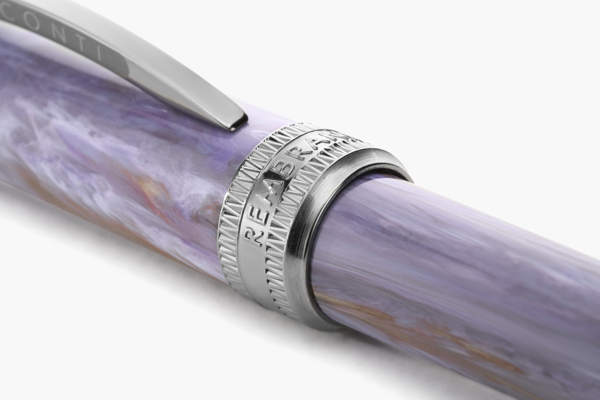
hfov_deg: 22.6
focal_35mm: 90
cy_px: 200
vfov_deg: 15.2
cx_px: 300
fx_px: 1500
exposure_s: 1
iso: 100
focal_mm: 90
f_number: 20
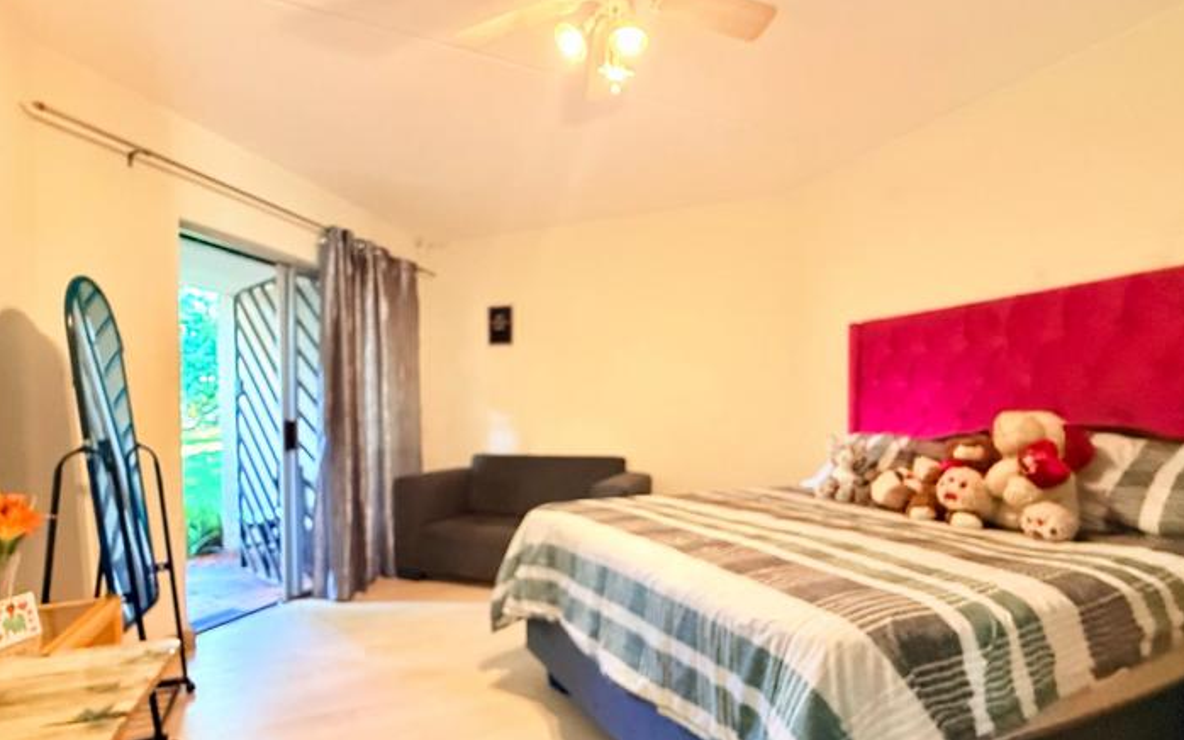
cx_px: 555
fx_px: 548
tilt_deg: -3.1
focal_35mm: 17
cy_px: 438
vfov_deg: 67.4
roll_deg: +0.1
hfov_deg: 94.3
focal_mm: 2.22
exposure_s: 1/50
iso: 800
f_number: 2.2
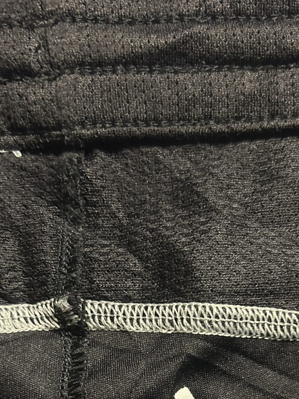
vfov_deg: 33.8
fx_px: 599
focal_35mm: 52
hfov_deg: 28.0
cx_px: 176
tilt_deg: -54.3
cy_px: 394
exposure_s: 1/33
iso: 500
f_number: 1.5
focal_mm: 5.7
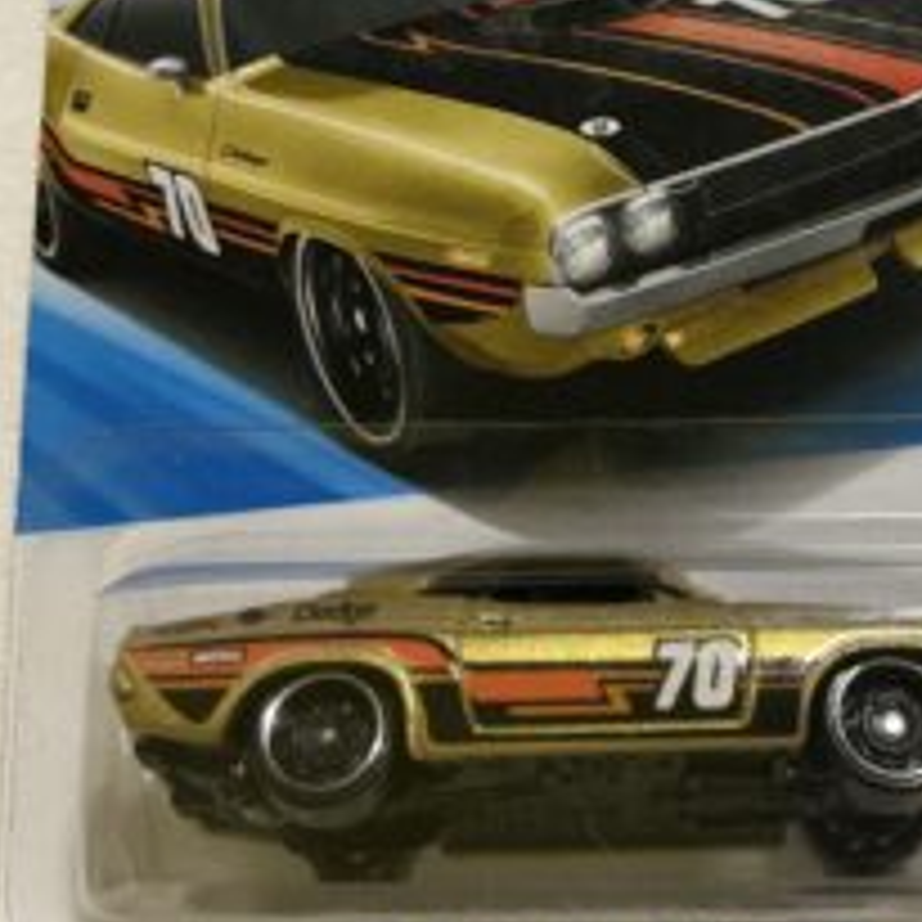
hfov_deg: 33.6
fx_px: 1507
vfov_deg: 33.3
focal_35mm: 50
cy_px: 220
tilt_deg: -68.0
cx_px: 634
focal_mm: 3
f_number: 1.8
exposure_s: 1/30
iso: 400
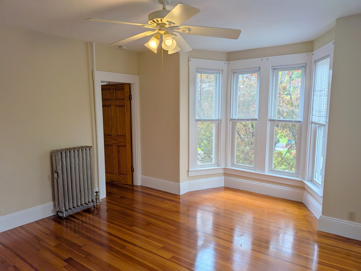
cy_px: 136
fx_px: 250
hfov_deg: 71.6
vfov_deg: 56.8
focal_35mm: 24
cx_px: 180
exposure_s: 1/540
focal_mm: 4.53
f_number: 1.7
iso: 27
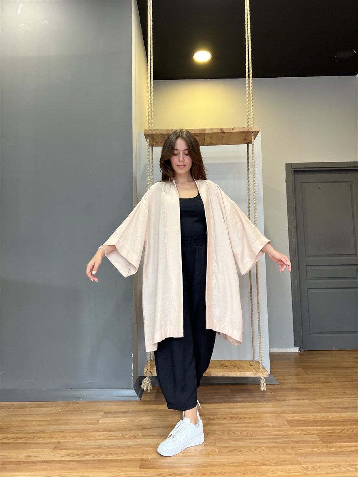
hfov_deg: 53.1
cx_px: 179
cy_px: 238
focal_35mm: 26
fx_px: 358
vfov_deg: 67.3
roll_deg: +1.1
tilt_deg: +7.0
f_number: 1.5
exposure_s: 1/100
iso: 125
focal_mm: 5.7
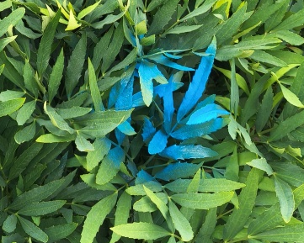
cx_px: 40
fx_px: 675
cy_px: -130
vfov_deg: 18.0
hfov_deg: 24.8
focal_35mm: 75
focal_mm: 4.84
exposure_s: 1/100
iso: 250
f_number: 1.8
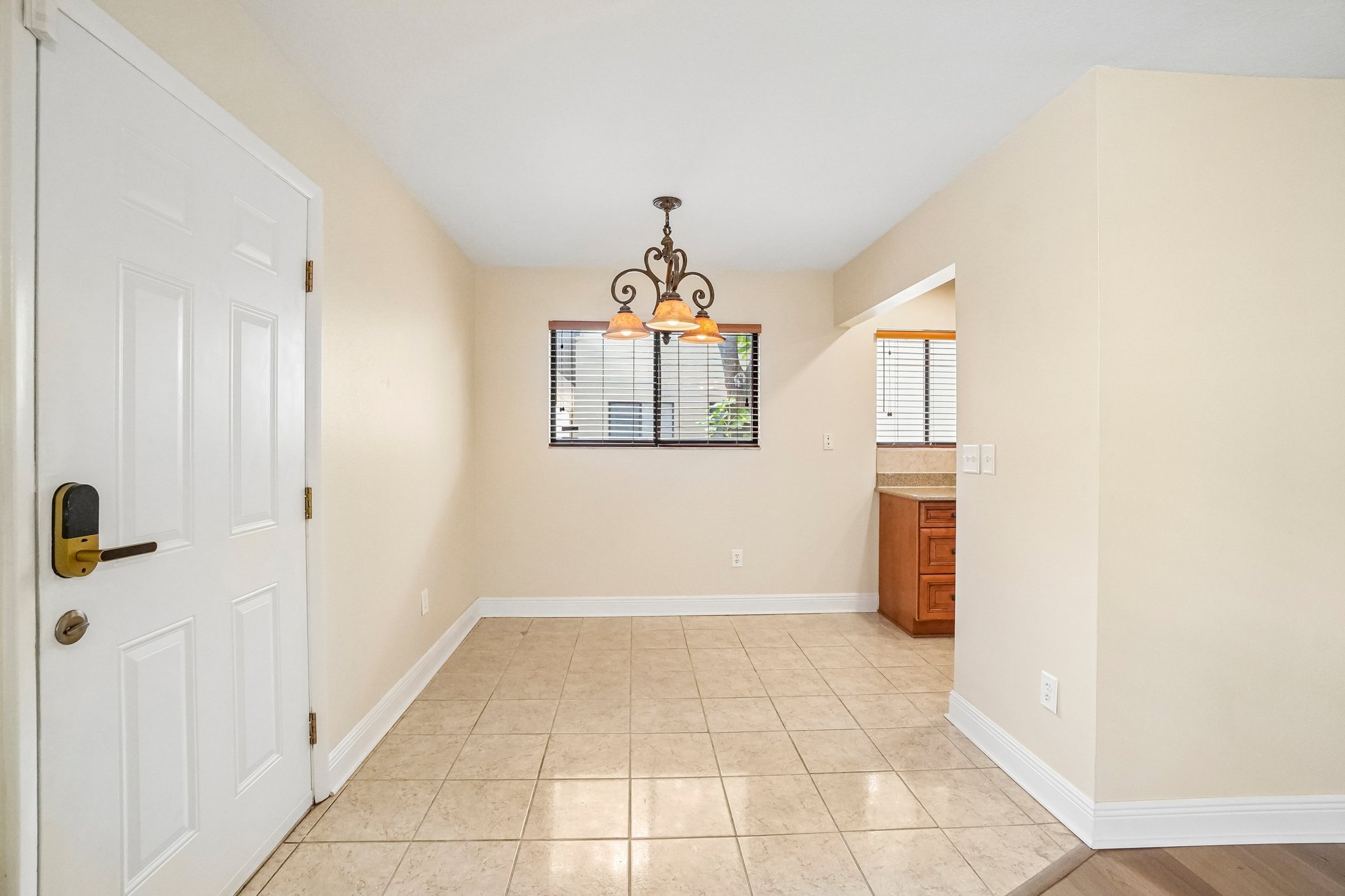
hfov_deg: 100.4
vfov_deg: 77.3
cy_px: 448
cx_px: 672
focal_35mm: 15
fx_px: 560
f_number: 8
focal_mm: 10
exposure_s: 1/30
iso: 640
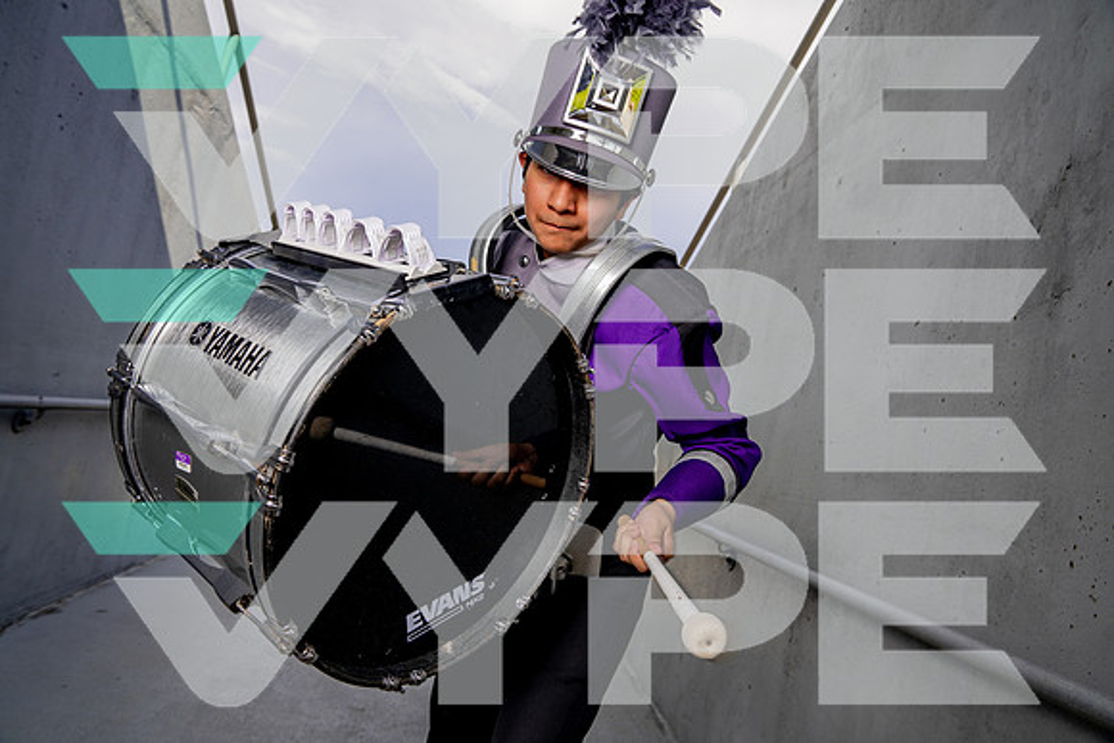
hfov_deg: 73.7
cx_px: 557
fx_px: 743
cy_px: 372
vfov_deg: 53.2
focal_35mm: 24
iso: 100
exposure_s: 1/250
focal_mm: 24
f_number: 5.6
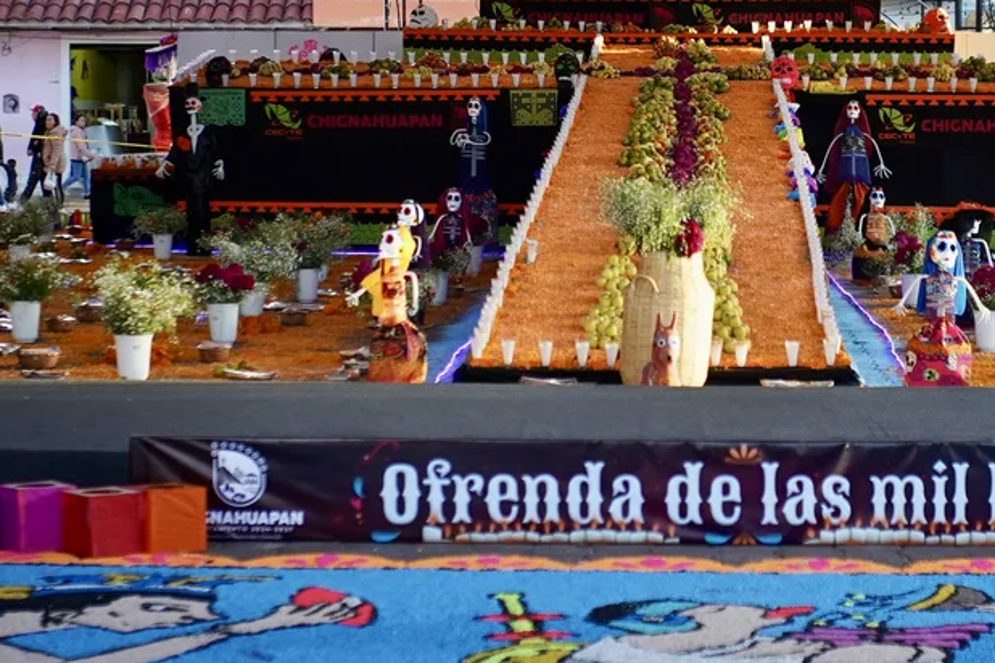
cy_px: 227
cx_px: 686
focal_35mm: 101
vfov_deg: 13.5
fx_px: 2791
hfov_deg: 20.1
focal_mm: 35
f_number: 1.8
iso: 320
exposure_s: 1/125
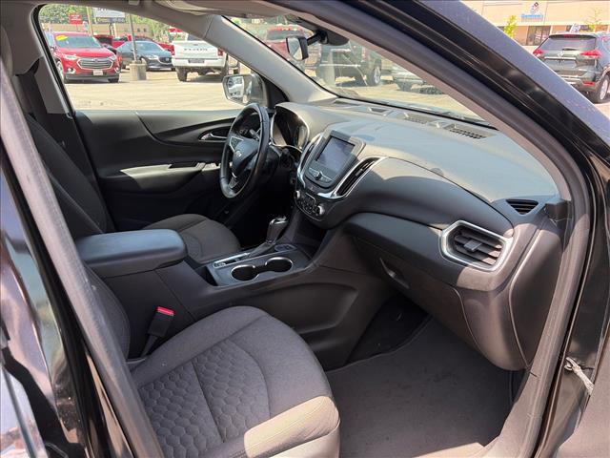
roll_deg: +1.2
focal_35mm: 26
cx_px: 305
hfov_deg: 67.3
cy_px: 229
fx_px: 458
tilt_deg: -22.2
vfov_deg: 53.1
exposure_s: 1/271
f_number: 1.6
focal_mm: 5.96
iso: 50
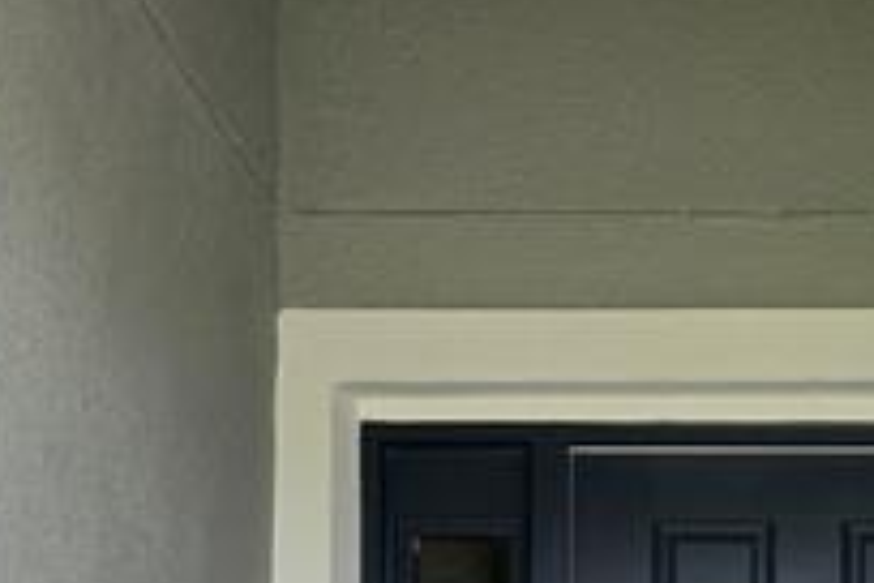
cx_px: 831
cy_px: 926
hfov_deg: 22.0
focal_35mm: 90
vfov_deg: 14.0
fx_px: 2185
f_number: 1.7
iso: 12
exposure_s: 1/185
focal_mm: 6.3
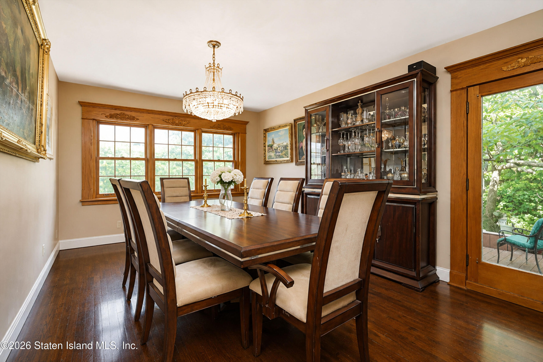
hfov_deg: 96.7
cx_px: 272
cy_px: 181
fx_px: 241
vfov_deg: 73.8
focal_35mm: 16
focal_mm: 16
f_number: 4
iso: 64
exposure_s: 1/25
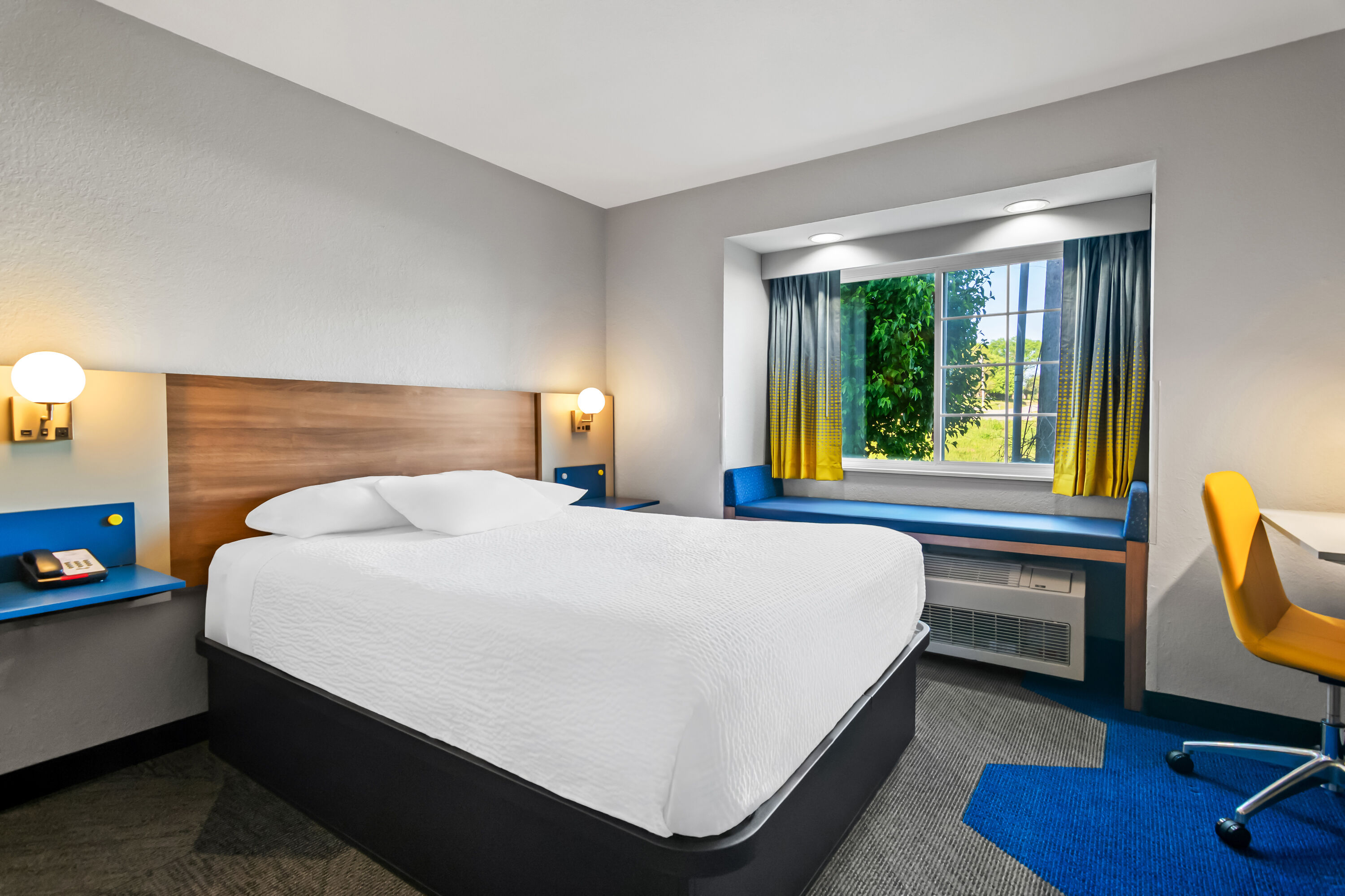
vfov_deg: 72.1
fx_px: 616
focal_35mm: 16
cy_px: 448
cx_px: 672
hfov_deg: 95.0
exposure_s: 1/20
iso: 400
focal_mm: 11
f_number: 5
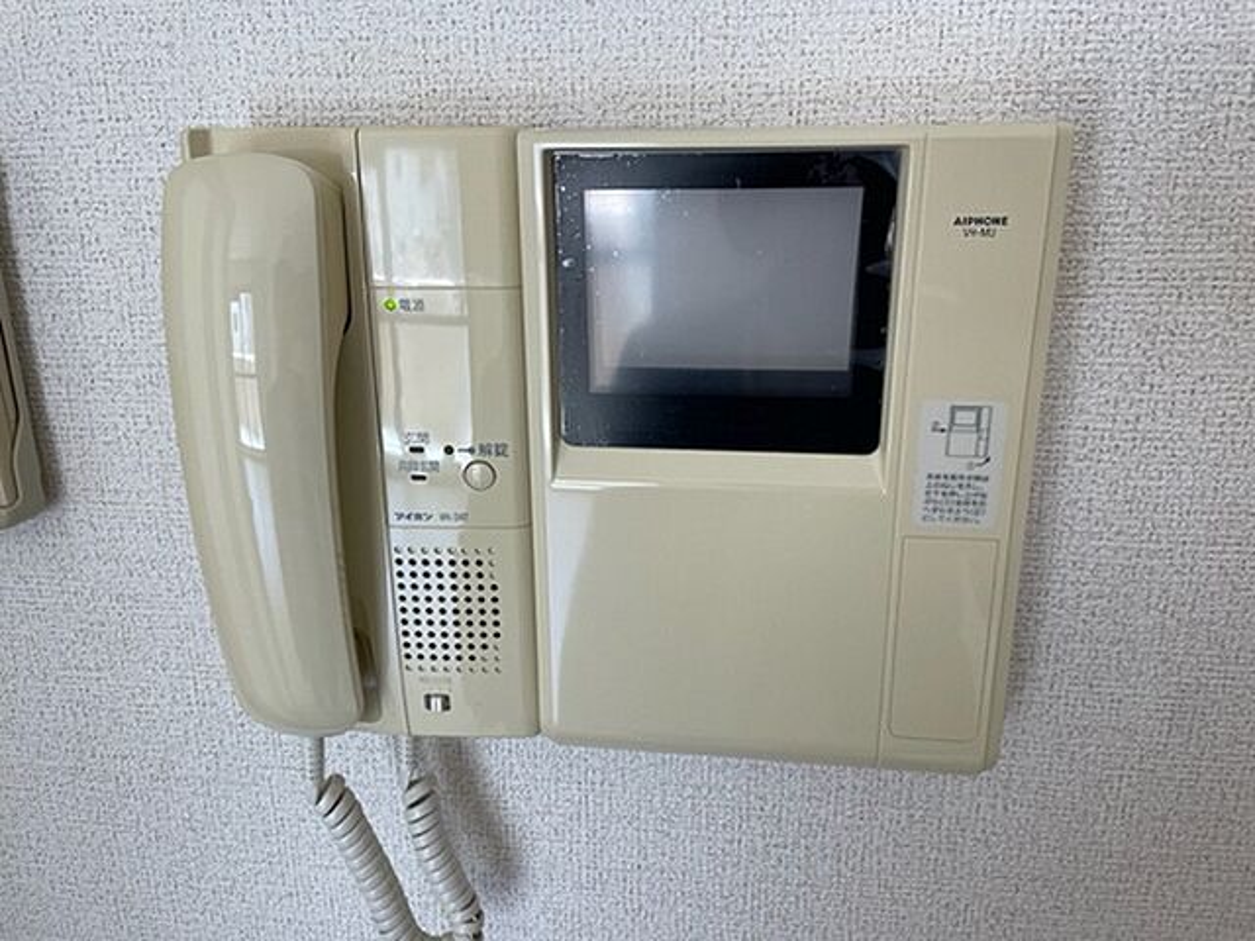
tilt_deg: -16.1
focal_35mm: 26
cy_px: 470
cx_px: 628
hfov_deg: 67.3
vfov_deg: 53.1
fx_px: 943
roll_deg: -0.1
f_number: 1.6
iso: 100
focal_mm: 4.2
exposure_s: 1/120
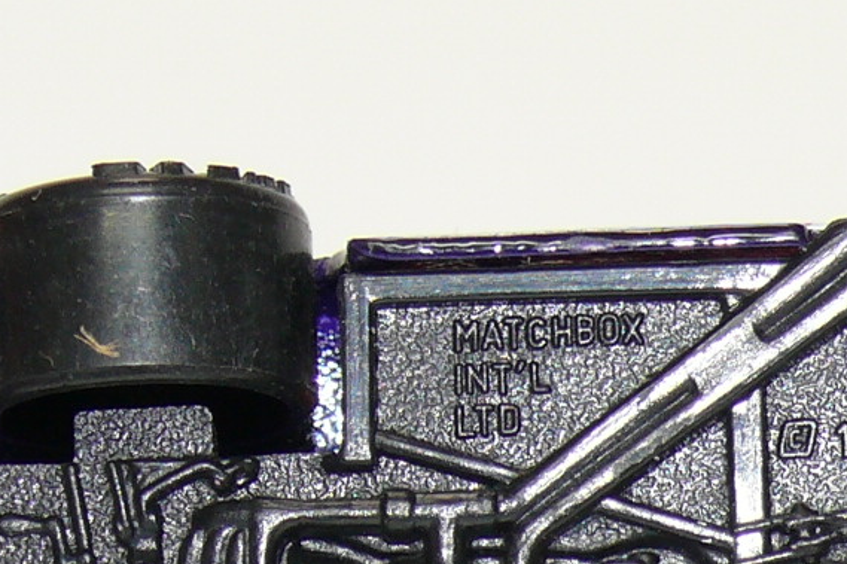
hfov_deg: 6.7
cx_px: 762
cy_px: 653
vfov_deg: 4.5
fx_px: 7221
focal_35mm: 307
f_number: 4
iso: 100
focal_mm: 13.7
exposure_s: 1/30
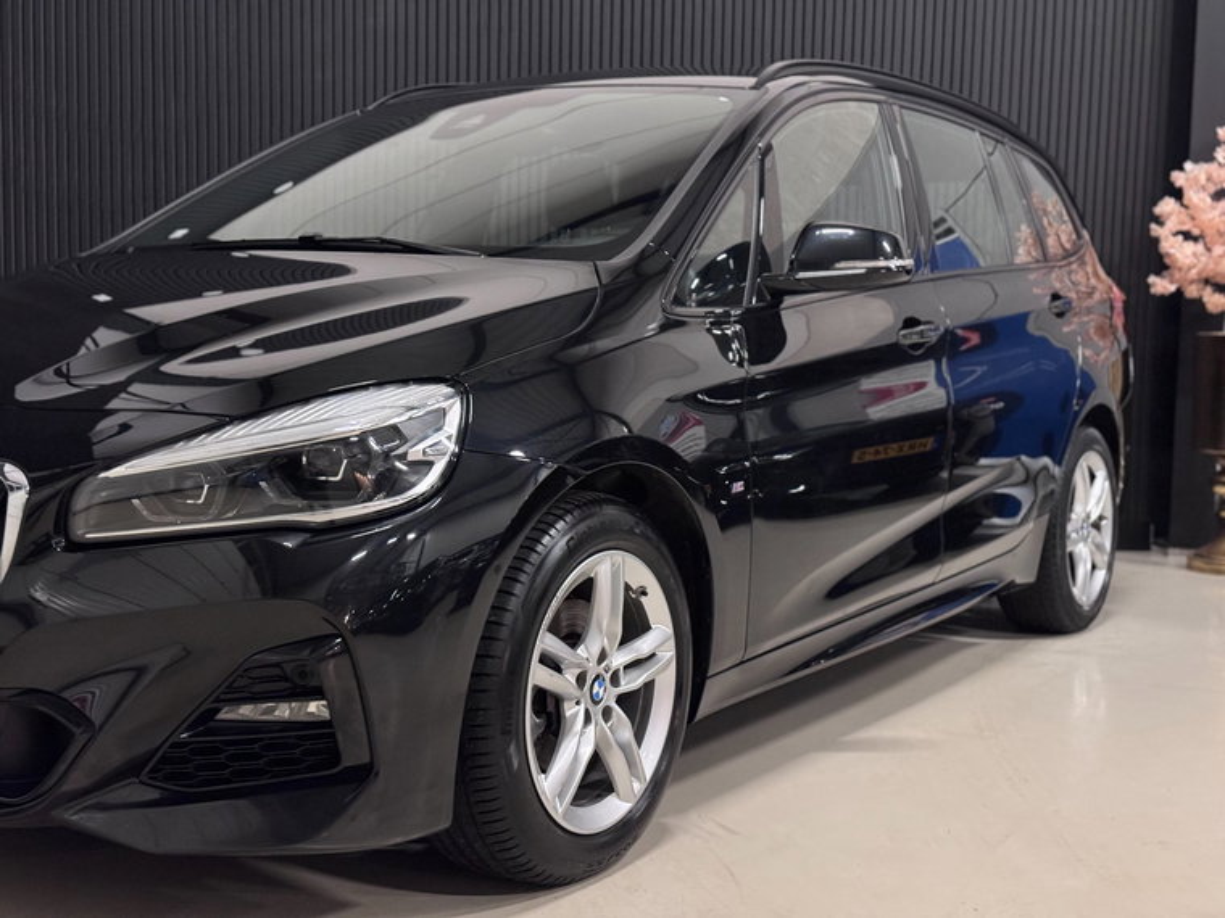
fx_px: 1699
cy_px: 459
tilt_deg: -4.4
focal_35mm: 48
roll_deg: -1.0
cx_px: 612
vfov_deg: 30.3
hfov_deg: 39.7
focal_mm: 6.76
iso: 640
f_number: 1.78
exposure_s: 1/25
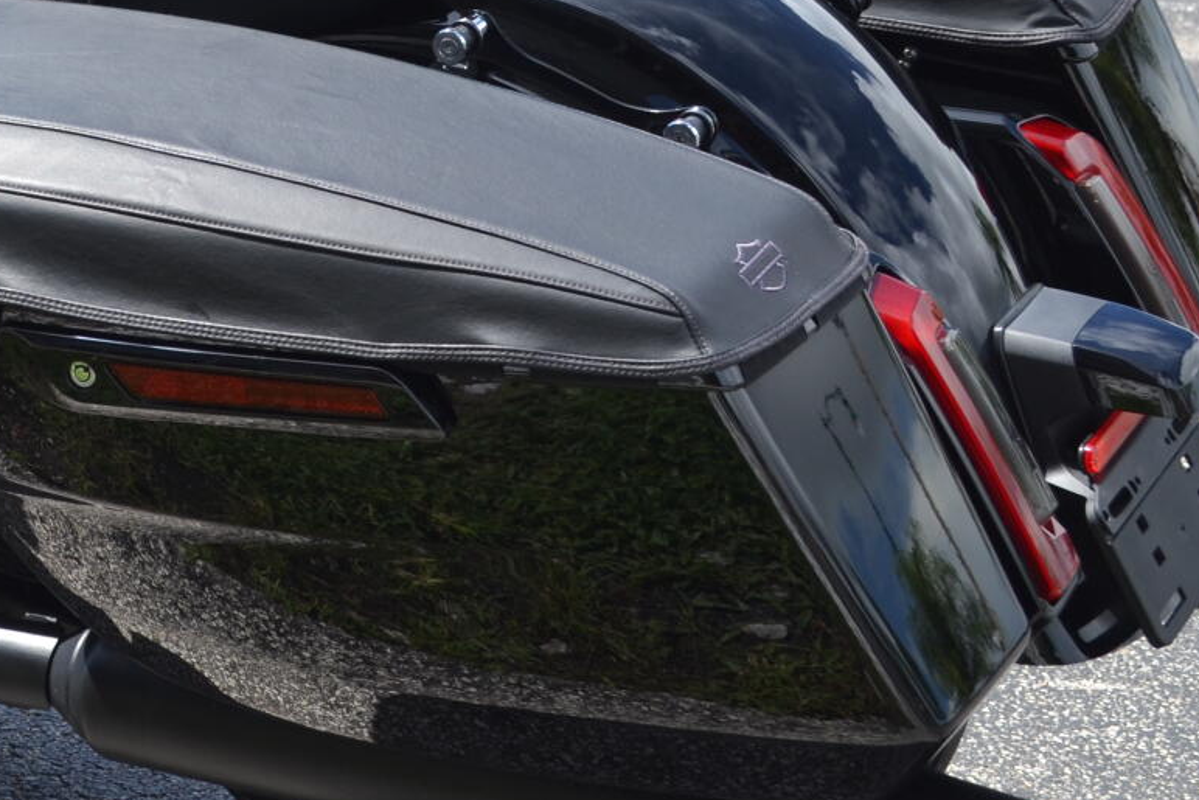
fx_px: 3364
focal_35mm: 101
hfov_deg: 19.4
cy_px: 19
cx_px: -107
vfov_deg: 13.4
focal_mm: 26
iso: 100
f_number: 7.1
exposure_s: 1/200
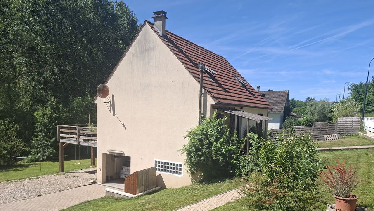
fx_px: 258
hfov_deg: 71.9
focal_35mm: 26
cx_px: 182
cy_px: 134
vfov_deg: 43.9
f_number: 1.8
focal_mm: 5.54
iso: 50
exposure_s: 1/1370
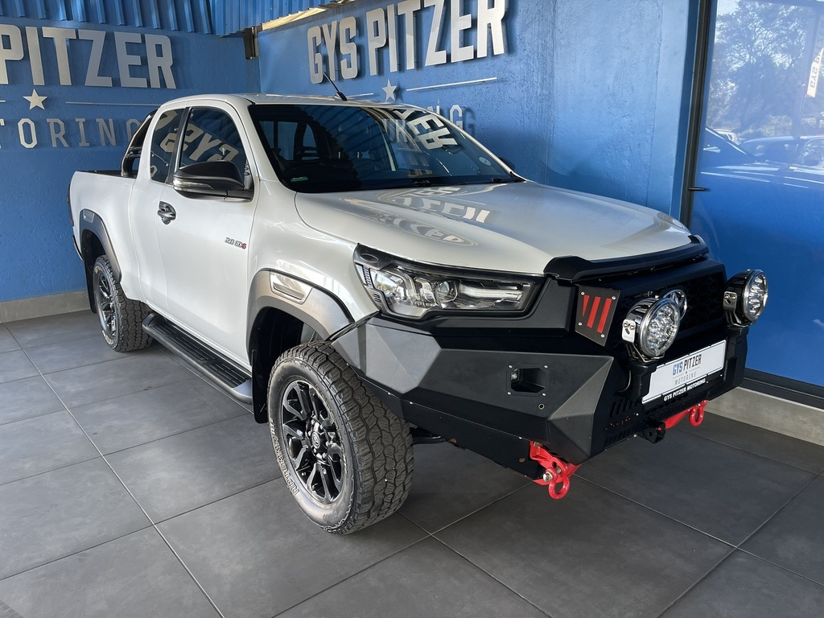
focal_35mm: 25
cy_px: 309
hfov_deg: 69.4
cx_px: 412
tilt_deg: -15.2
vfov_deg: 54.9
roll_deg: +2.0
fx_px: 595
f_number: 1.6
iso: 100
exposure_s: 1/100
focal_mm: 5.1
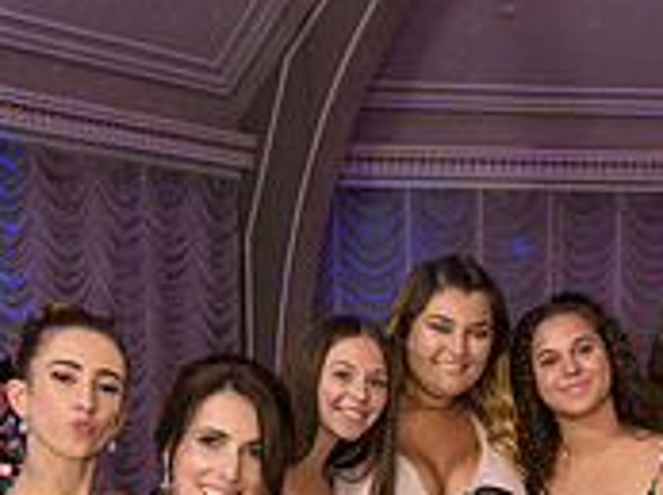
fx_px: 1606
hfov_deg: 23.2
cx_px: 460
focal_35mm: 84
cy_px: 708
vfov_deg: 16.2
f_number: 3.2
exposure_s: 1/125
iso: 1600
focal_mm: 26
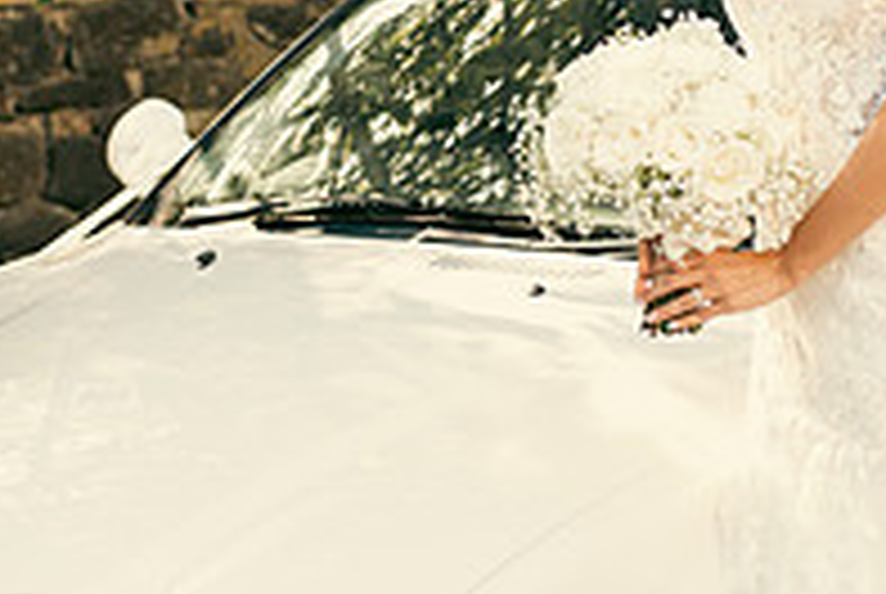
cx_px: 333
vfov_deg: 6.7
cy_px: -11
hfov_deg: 10.0
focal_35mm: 206
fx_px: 5077
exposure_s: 1/200
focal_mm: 70
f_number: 3.5
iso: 160
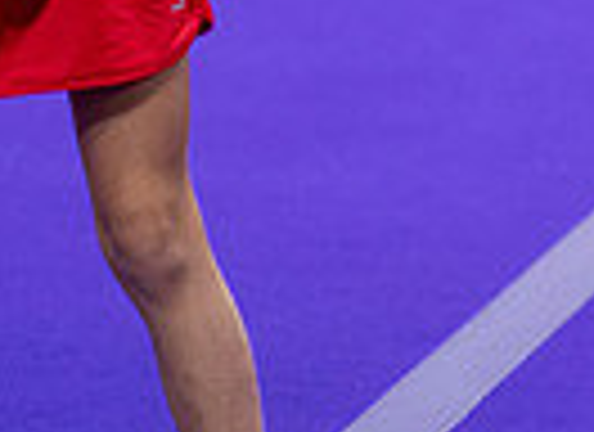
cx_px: 1177
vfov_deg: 5.5
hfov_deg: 7.3
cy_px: -151
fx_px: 4481
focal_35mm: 264
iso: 1600
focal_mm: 50
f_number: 1.2
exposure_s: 1/800
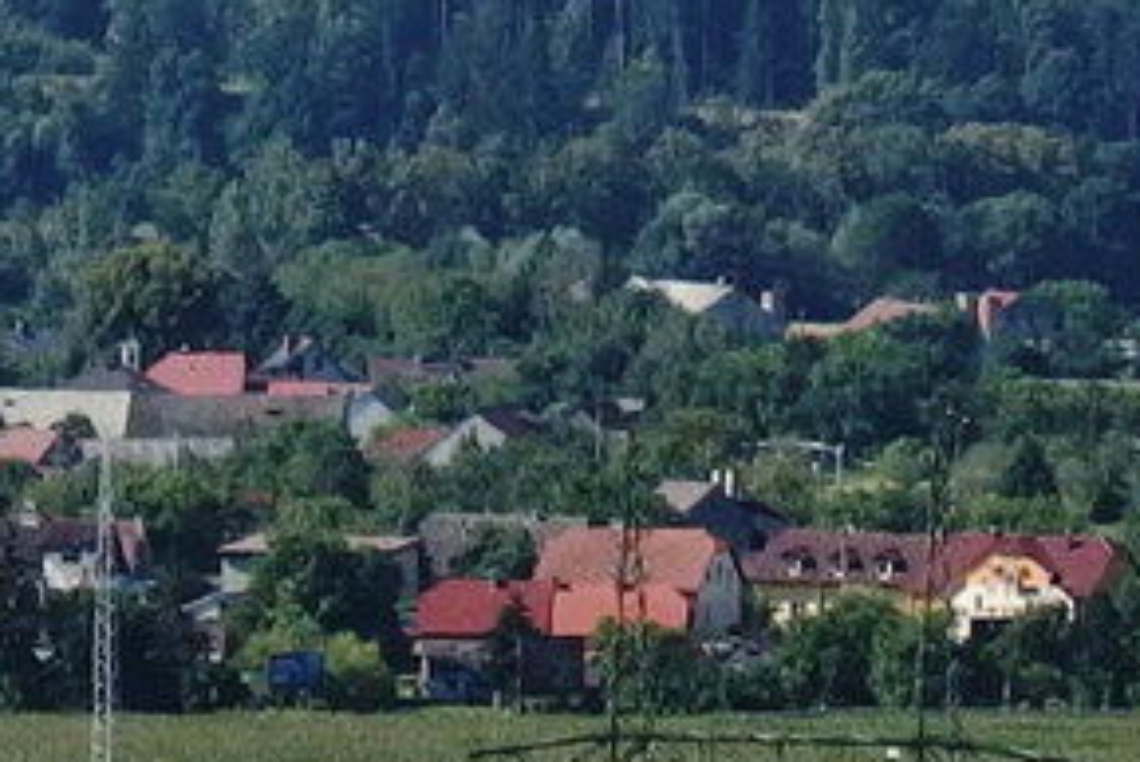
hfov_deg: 3.7
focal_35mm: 559
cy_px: -162
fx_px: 17710
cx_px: 438
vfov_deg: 2.5
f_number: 5
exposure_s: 1/800
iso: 100
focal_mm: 17.3
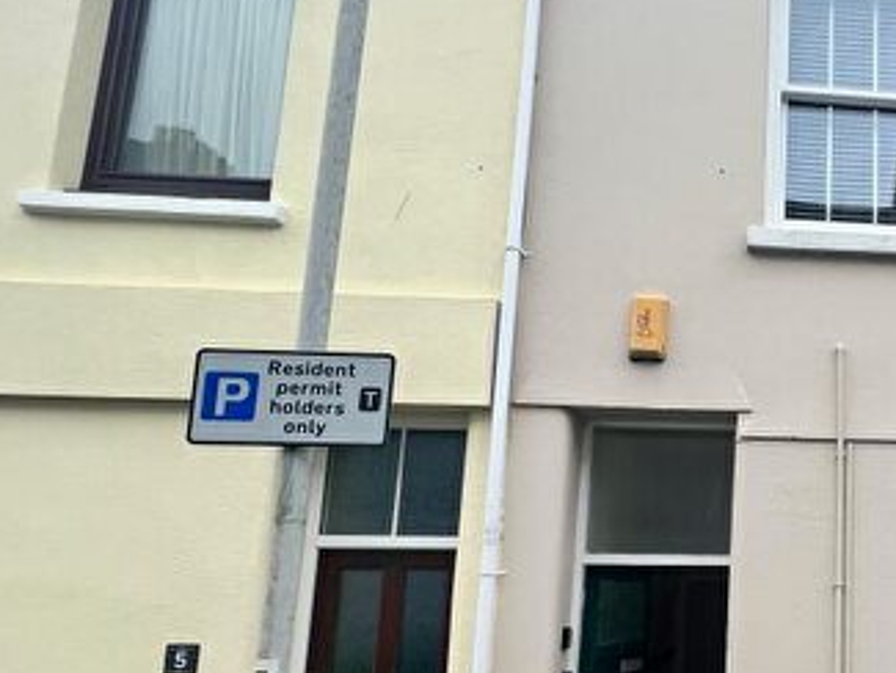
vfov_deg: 48.3
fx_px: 725
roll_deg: +1.0
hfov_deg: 51.0
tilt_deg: +8.0
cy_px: 484
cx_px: 896
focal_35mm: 28
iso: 32
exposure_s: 1/217
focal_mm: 1.57
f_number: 1.8
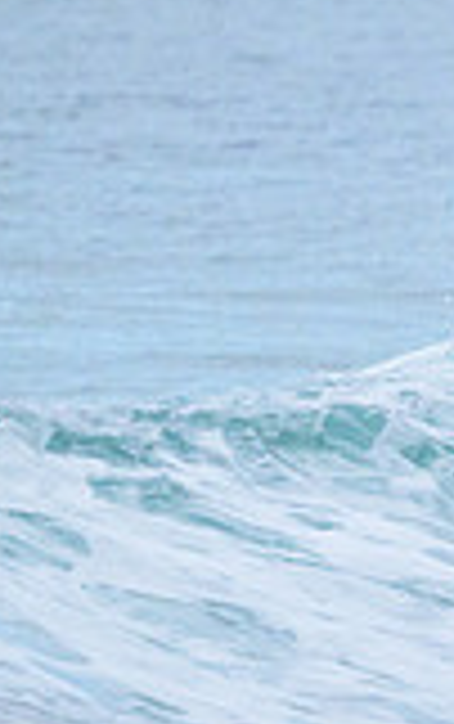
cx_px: 989
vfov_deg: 1.0
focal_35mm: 2014
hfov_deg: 0.7
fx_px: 39764
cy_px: 331
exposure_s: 1/1250
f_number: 11
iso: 4500
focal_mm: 550
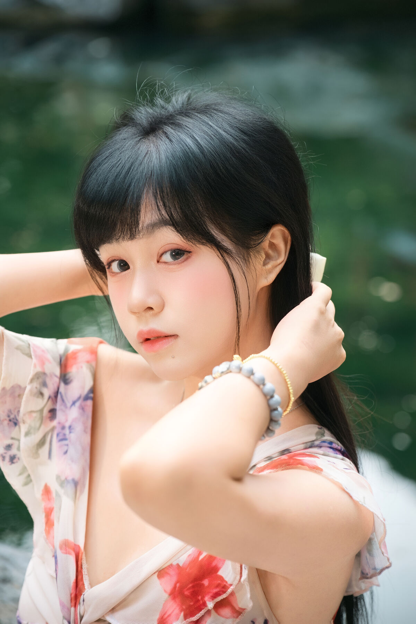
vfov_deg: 20.8
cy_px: 312
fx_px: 1697
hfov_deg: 14.0
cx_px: 208
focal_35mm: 98
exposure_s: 1/160
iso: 400
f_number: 4
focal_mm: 98
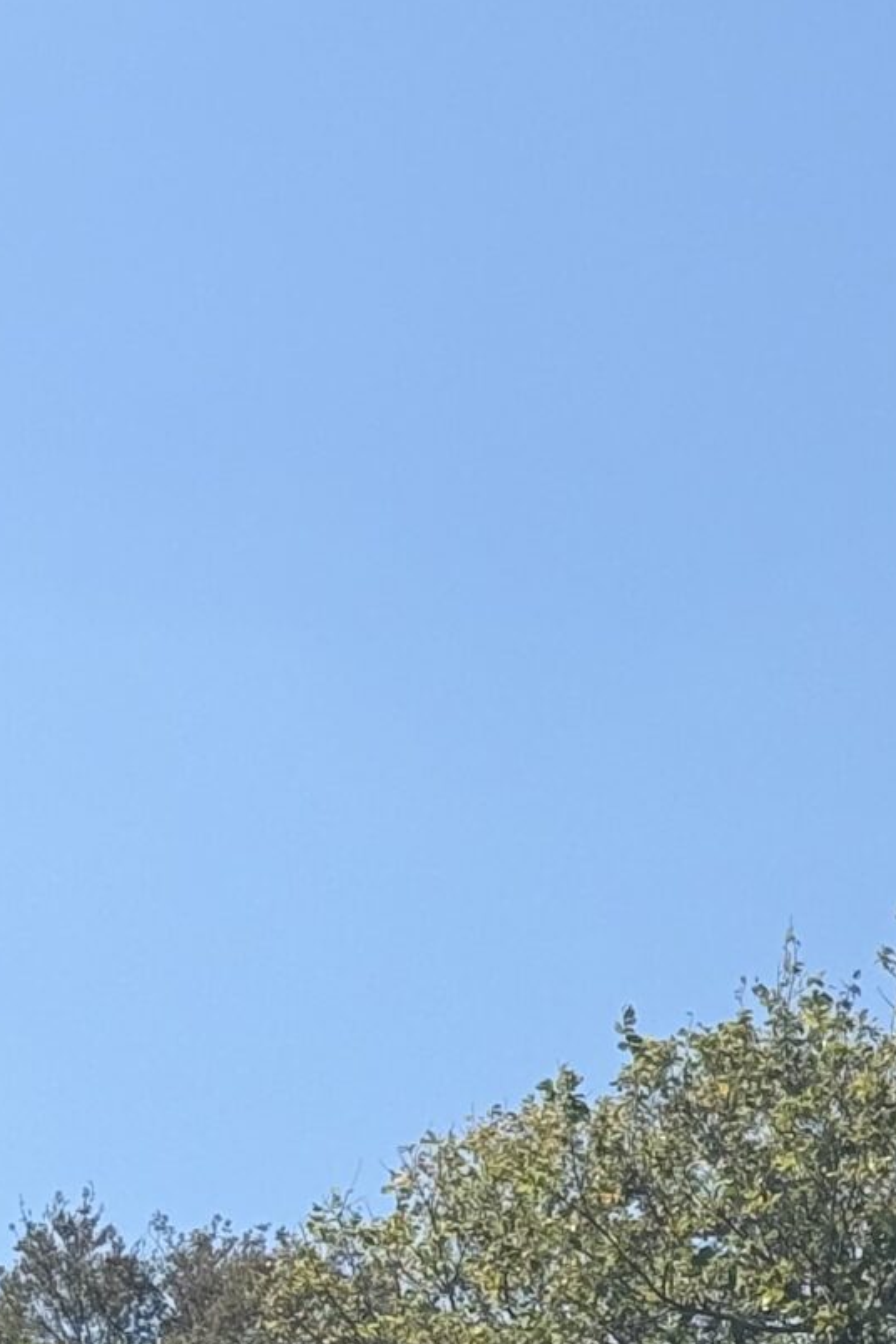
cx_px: 1984
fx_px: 5936
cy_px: 1515
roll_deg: +1.1
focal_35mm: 159
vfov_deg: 12.7
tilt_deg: +15.0
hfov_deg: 8.1
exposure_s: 1/4878
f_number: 1.78
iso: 64
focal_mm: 6.76
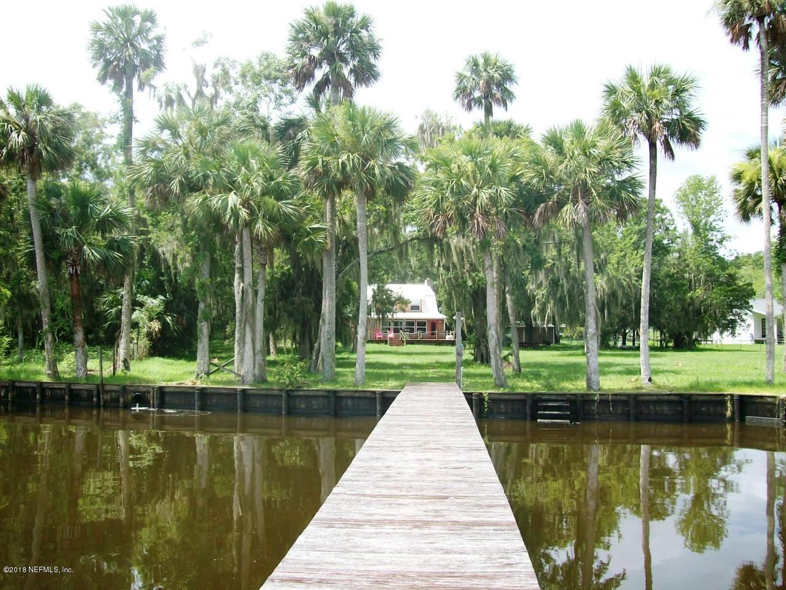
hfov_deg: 51.4
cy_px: 295
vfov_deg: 39.7
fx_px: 817
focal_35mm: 36
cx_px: 393
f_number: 2.7
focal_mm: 6
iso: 80
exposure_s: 1/588
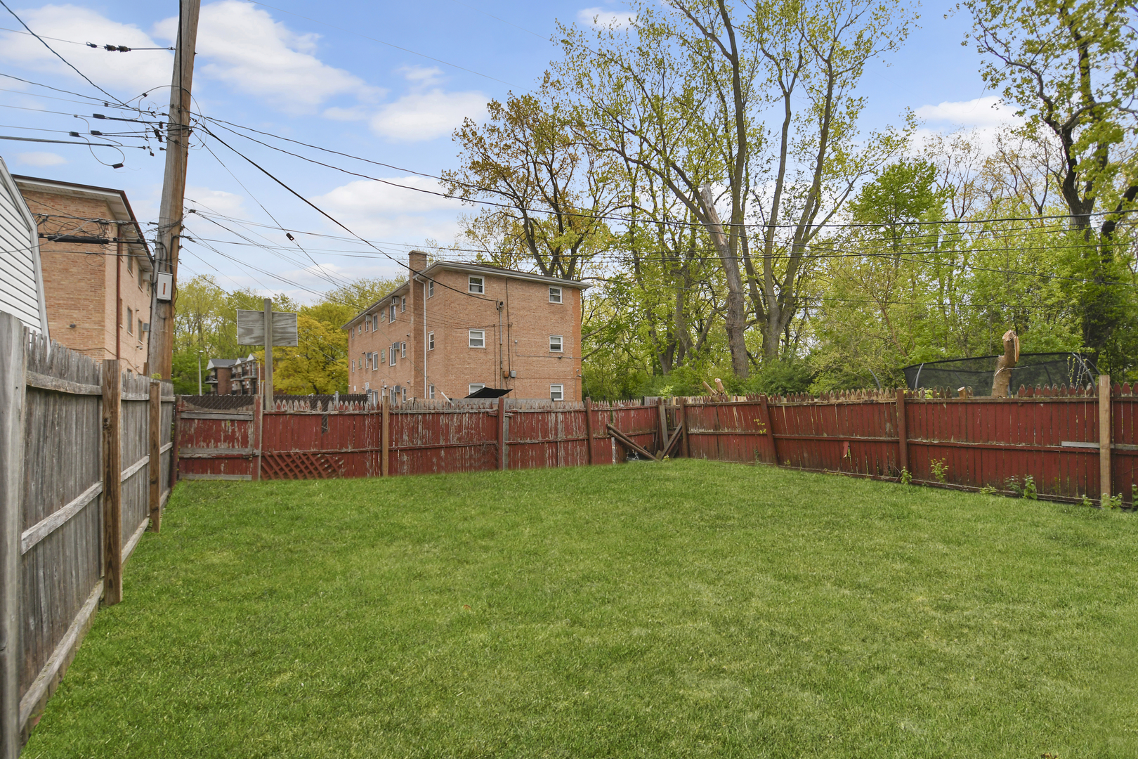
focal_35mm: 15
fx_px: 474
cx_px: 569
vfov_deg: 77.3
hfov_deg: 100.4
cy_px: 380
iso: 200
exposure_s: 1/8000
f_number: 3.5
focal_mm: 10
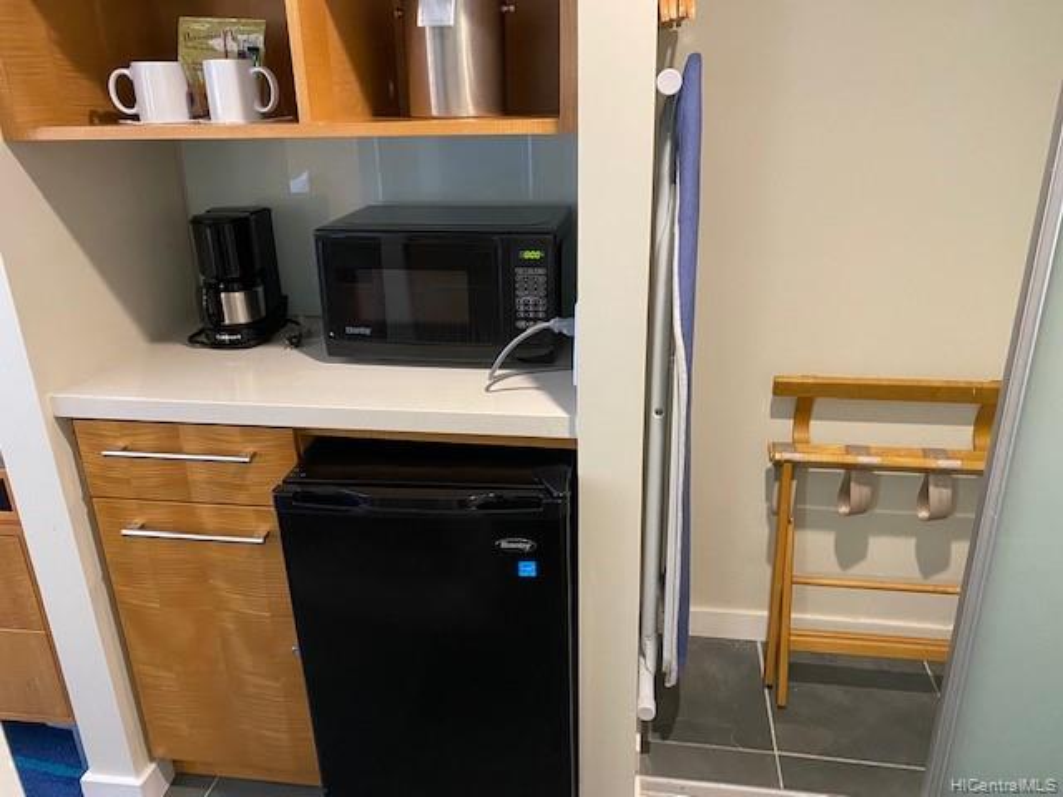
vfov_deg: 53.1
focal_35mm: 26
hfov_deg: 67.3
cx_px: 532
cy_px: 398
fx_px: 798
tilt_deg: -22.0
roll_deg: +1.3
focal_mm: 4.25
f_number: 1.8
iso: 500
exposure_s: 1/60
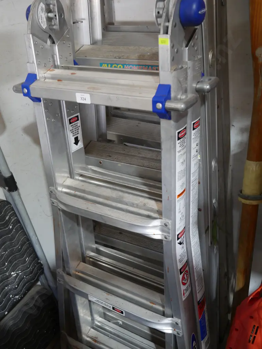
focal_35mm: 38
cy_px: 174
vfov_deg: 49.0
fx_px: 383
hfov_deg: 37.8
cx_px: 131
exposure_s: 1/60
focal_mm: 19
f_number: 4.1
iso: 800
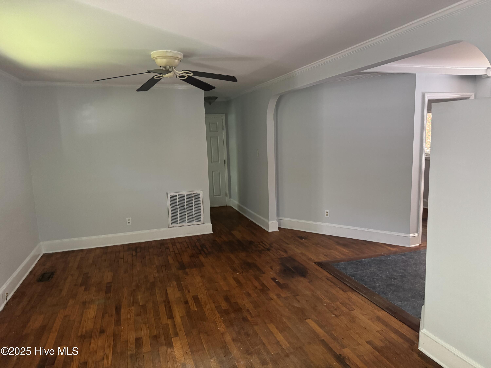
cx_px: 246
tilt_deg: -9.1
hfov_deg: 71.6
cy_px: 184
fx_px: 340
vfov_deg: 56.8
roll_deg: +1.9
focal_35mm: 24
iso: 500
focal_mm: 6.76
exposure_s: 1/60
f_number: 1.78
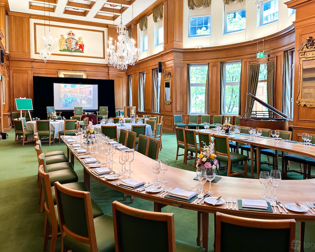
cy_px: 121
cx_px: 166
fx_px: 242
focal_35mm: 26
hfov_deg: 66.0
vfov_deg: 54.9
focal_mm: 6.86
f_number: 1.8
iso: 160
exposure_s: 1/50
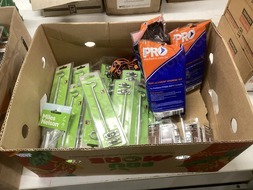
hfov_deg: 63.4
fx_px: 205
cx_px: 126
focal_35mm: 28
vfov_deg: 49.7
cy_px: 95
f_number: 1.8
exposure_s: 1/50
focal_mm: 3.99
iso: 125
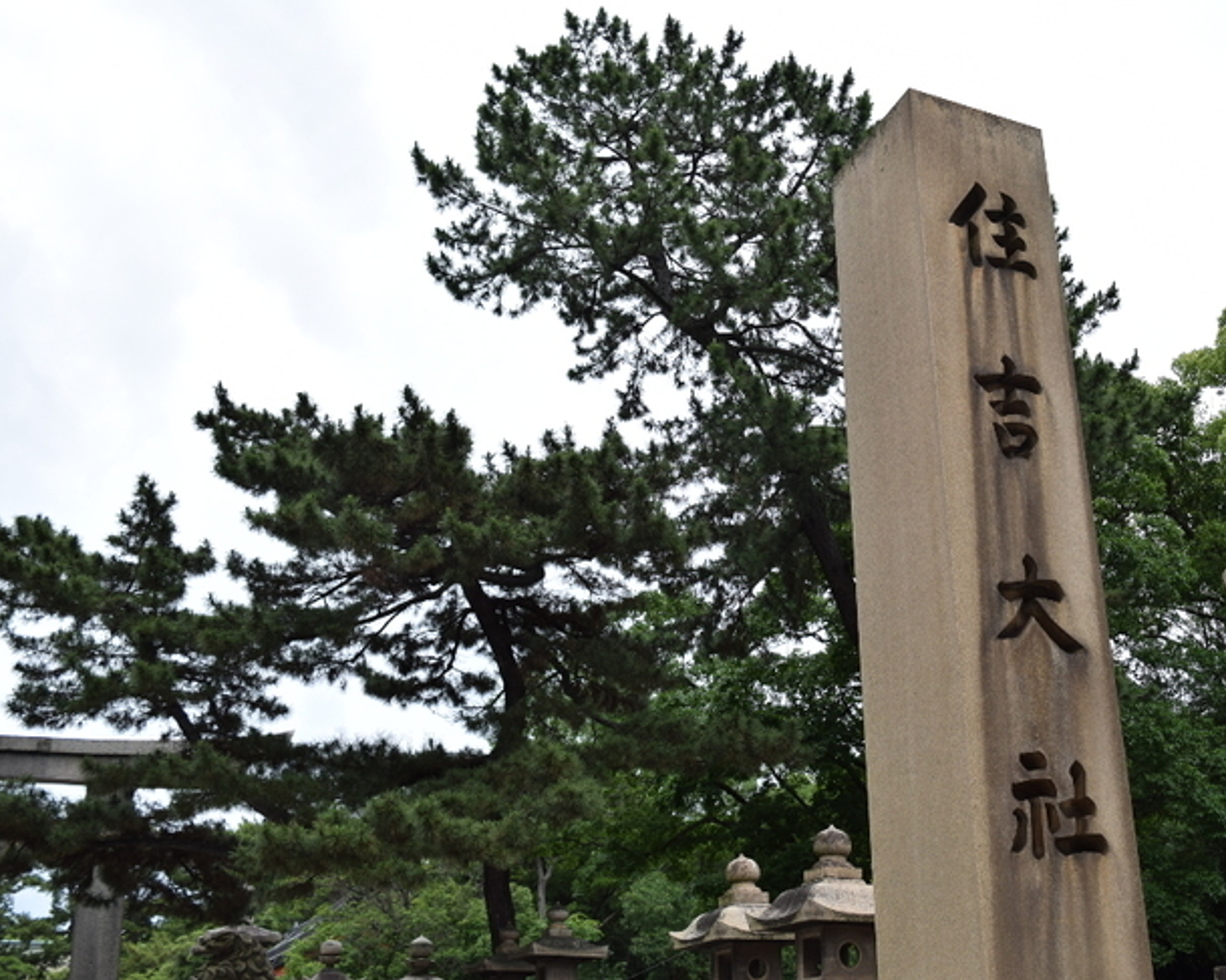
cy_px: 529
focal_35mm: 37
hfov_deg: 48.8
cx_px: 735
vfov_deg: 40.1
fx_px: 1342
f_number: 5
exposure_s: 1/500
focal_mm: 20
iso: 100
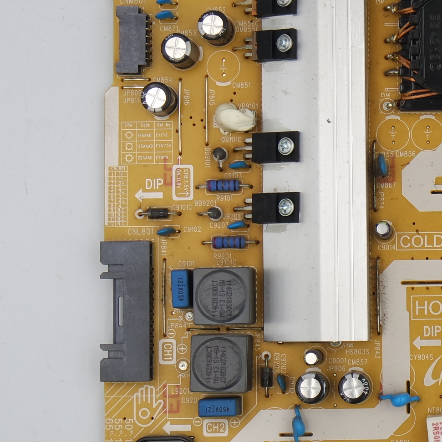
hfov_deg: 15.2
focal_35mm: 112
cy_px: 208
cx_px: 473
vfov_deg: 15.6
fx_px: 1618
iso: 160
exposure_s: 1/125
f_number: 5.6
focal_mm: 16
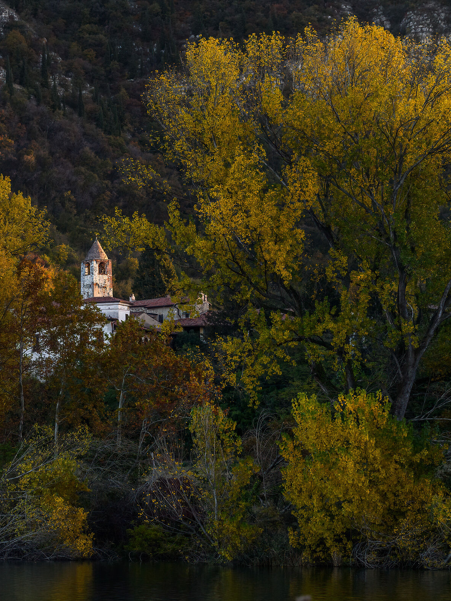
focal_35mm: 138
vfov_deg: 14.3
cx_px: 1
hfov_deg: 10.7
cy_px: 301
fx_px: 2397
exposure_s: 1/250
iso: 500
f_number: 7.1
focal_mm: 95
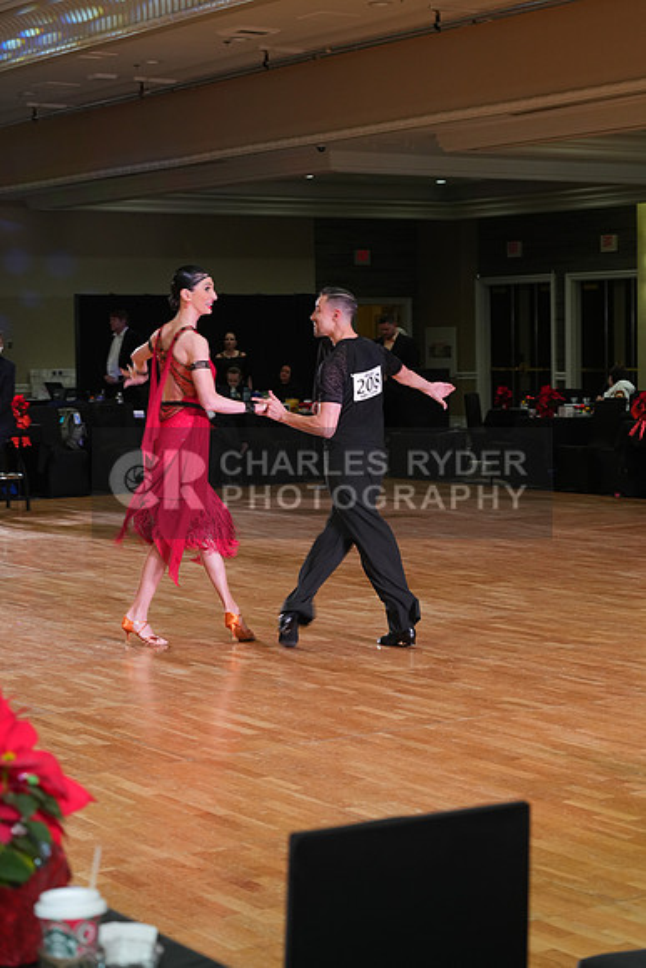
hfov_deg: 19.5
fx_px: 1883
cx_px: 323
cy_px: 484
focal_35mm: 70
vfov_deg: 28.8
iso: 1000
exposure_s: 1/60
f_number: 5.6
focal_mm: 70
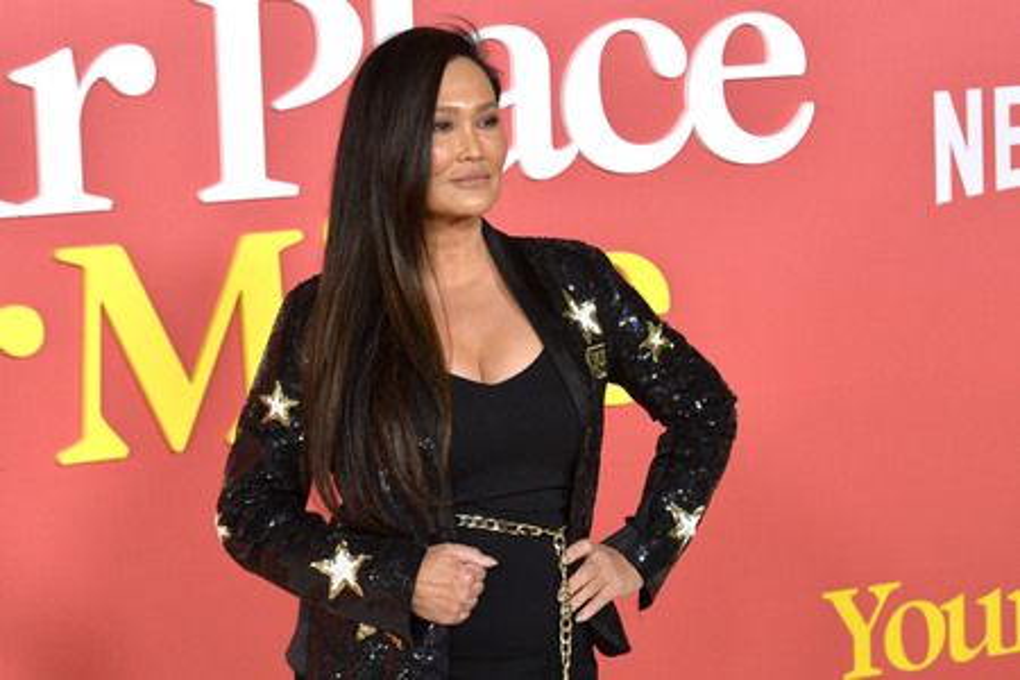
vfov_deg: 14.9
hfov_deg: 22.1
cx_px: 510
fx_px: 2606
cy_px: 340
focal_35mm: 92
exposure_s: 1/320
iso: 2000
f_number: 6.3
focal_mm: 92
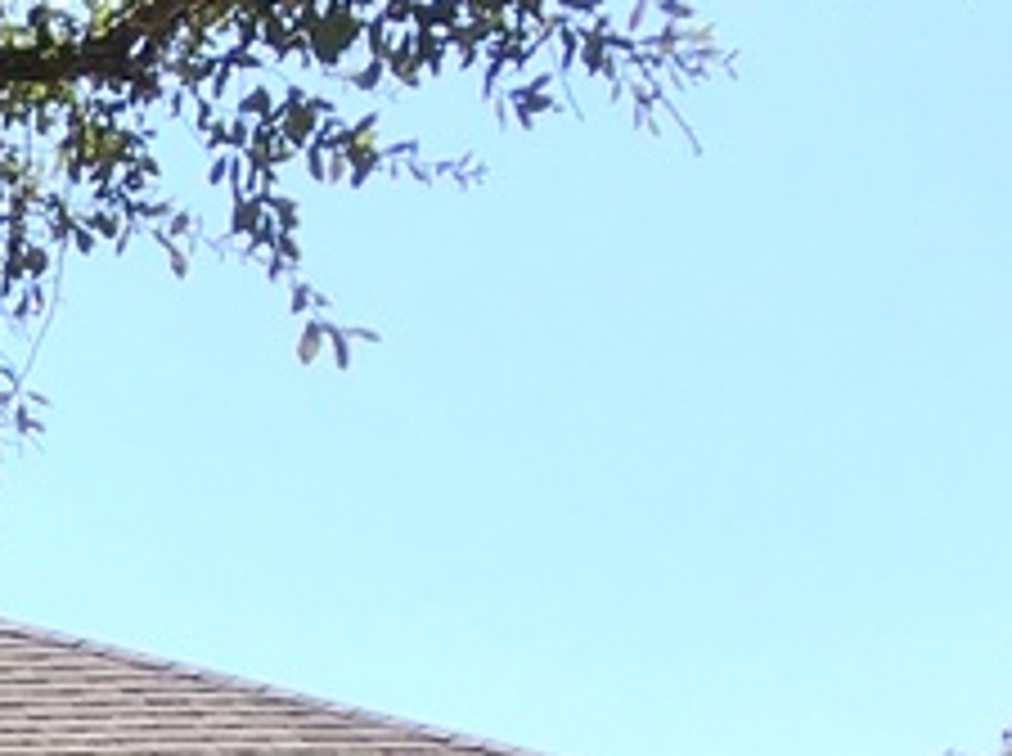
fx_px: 5429
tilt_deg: -2.9
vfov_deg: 7.4
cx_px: -1822
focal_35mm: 186
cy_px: 1836
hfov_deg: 9.0
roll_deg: -0.3
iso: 25
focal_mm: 4.15
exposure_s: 1/463
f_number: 2.2
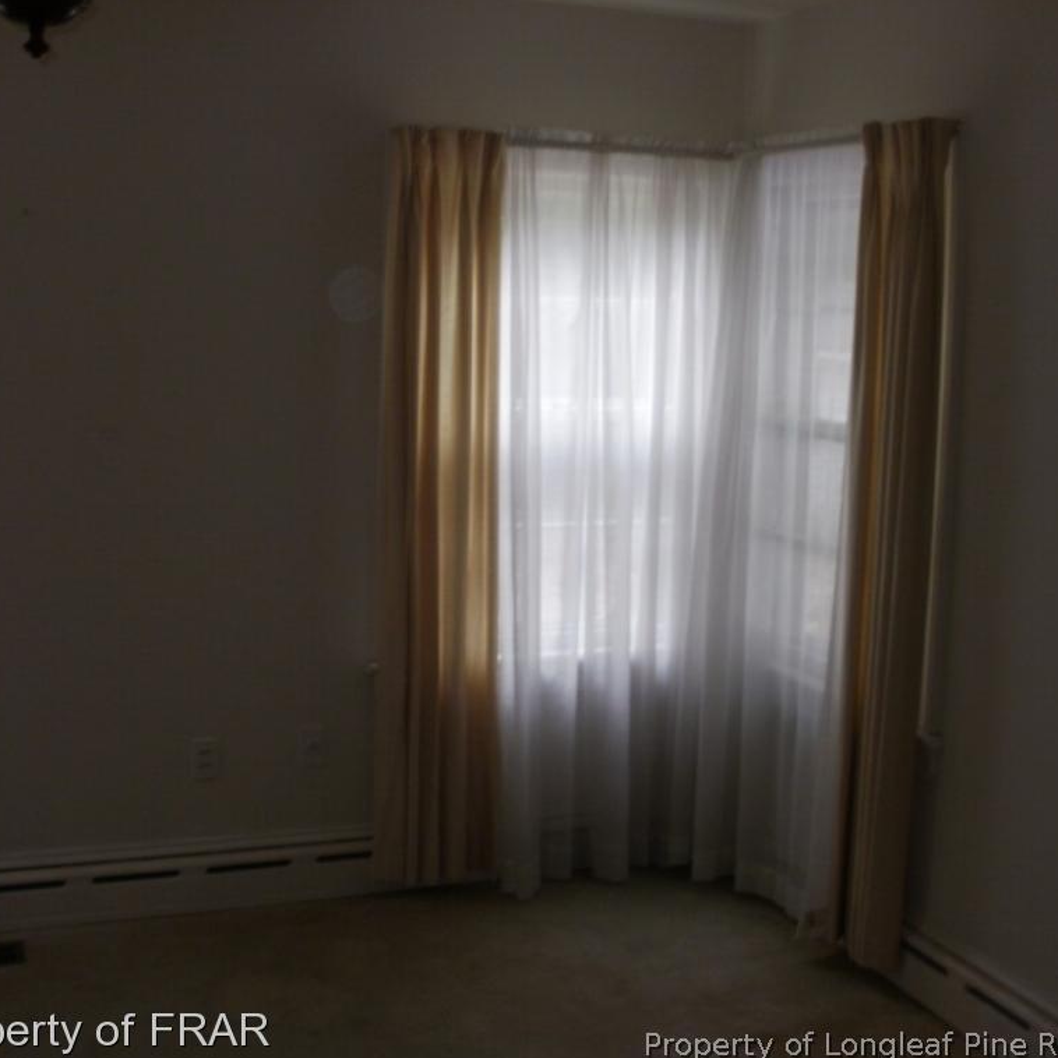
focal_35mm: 43
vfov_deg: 39.2
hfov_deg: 39.1
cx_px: 609
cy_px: 532
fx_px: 1487
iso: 125
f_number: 3.5
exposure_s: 1/30
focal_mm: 6.3
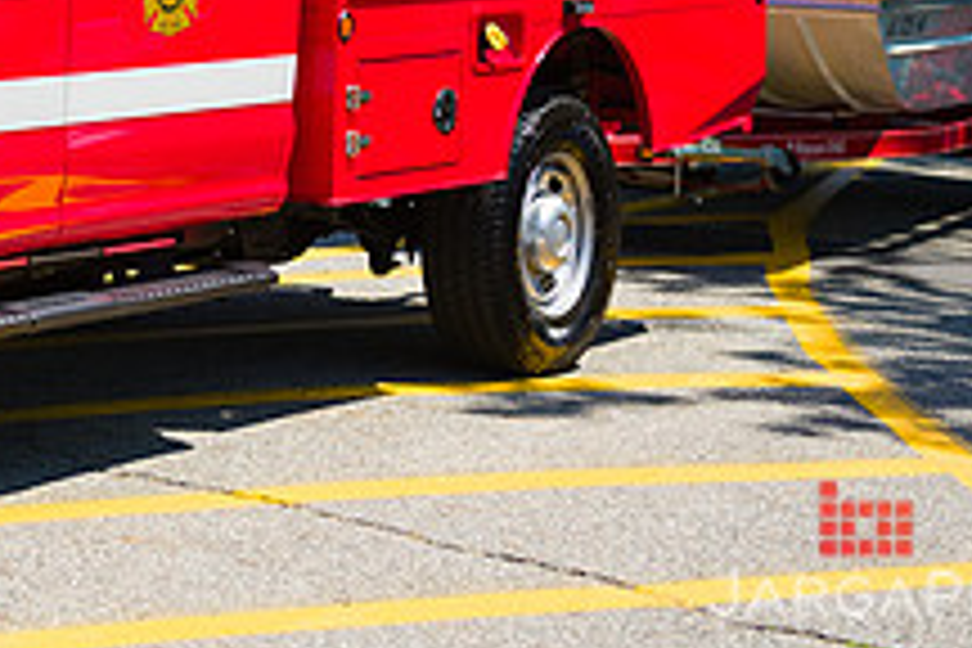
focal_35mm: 134
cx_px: -166
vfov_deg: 10.1
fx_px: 3618
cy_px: -155
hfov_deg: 14.8
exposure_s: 1/1600
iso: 200
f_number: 5
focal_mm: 50
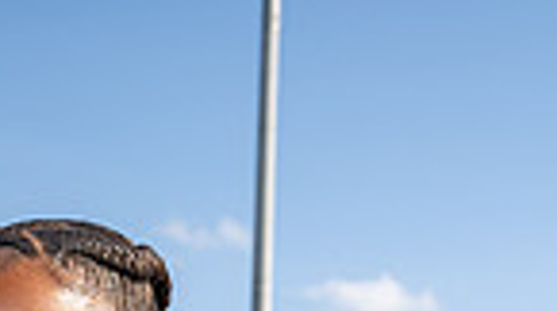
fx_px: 1681
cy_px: 837
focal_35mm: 114
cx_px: 0
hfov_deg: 18.3
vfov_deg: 9.1
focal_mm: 35
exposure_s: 1/250
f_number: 8
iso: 100
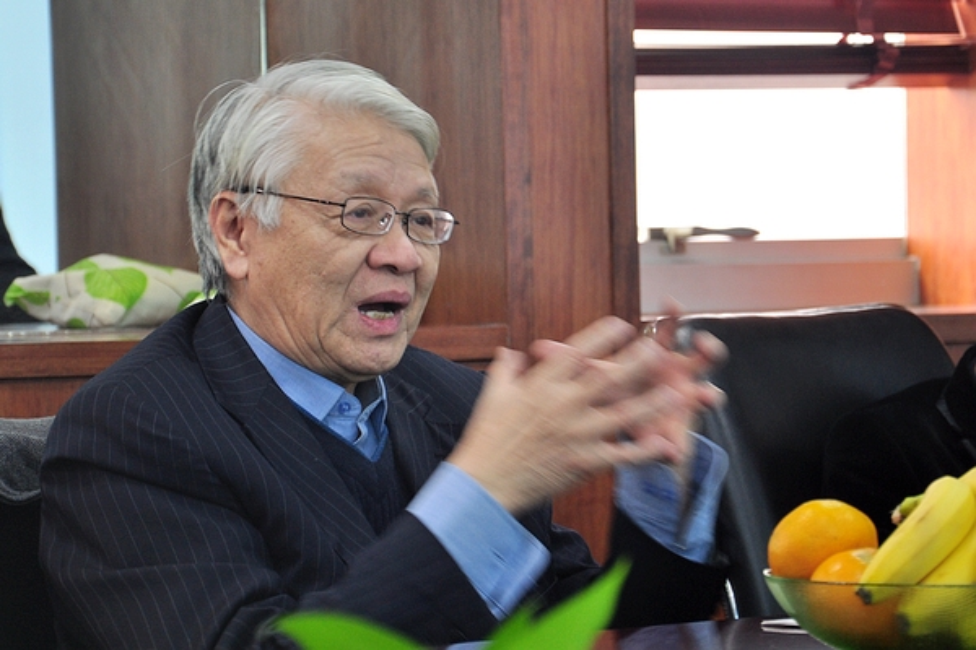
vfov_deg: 10.2
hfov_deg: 15.2
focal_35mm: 135
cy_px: 325
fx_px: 3660
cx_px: 488
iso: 320
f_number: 5.6
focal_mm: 90
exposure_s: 1/15
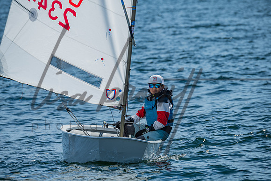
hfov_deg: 6.1
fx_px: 2560
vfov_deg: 4.0
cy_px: 90
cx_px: 136
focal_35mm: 340
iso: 100
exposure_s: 1/500
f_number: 8
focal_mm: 340
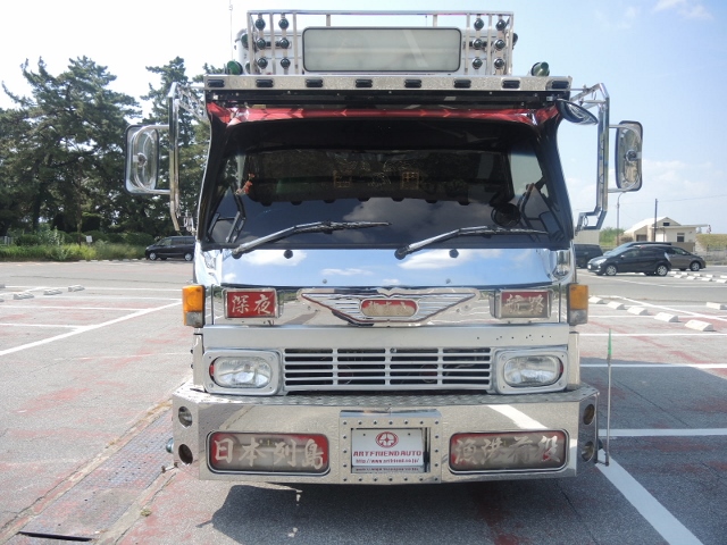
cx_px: 364
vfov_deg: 49.7
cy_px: 272
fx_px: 588
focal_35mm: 28
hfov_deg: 63.4
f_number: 2
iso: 80
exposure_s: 1/1250
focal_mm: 6
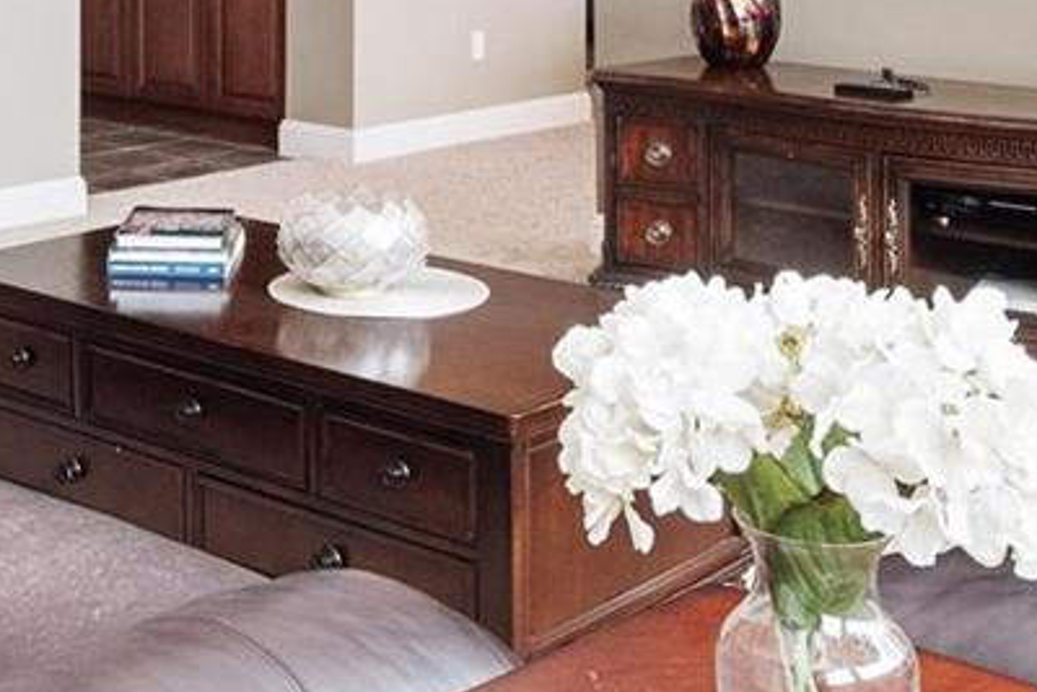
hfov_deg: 30.6
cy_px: -181
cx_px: 200
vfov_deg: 19.7
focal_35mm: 64
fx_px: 1844
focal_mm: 8
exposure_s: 1/4
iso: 400
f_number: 9
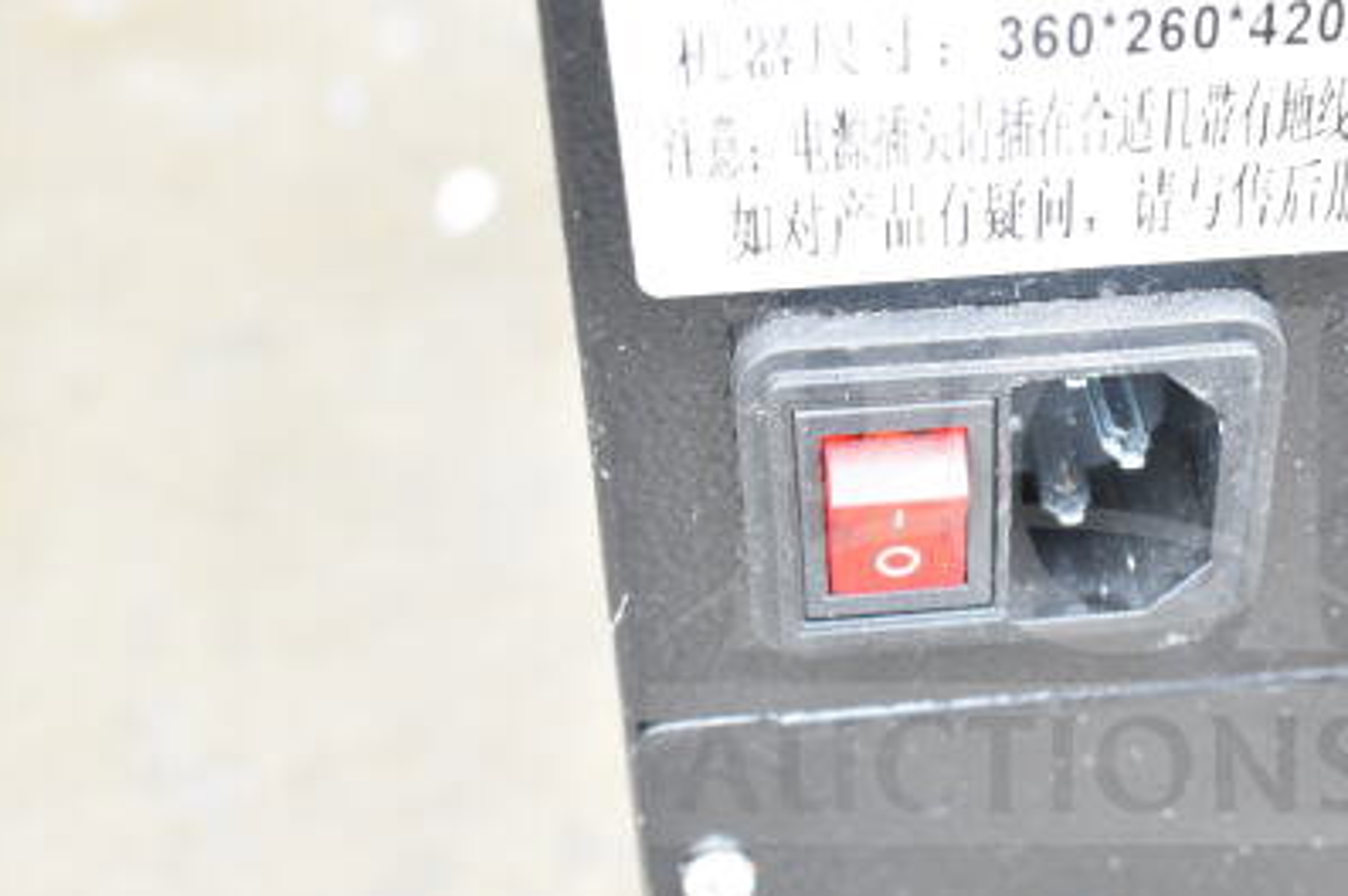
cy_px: 575
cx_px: 1025
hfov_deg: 32.7
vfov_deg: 22.5
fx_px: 2245
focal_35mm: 60
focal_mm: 26
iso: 1600
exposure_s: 1/125
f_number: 6.3
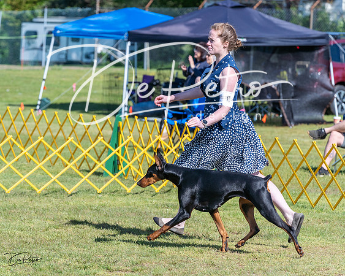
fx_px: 2138
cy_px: 138
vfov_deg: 7.4
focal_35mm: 209
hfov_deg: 9.2
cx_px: 172
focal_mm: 186
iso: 640
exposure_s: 1/2000
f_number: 6.3
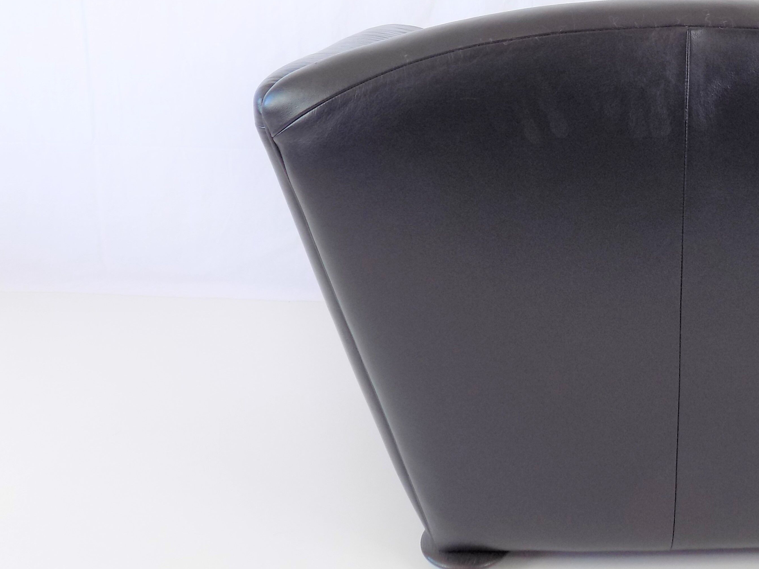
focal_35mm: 44
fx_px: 965
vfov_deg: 32.5
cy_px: 176
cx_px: 643
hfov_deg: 40.5
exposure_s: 1/30
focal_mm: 4
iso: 80
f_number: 3.1
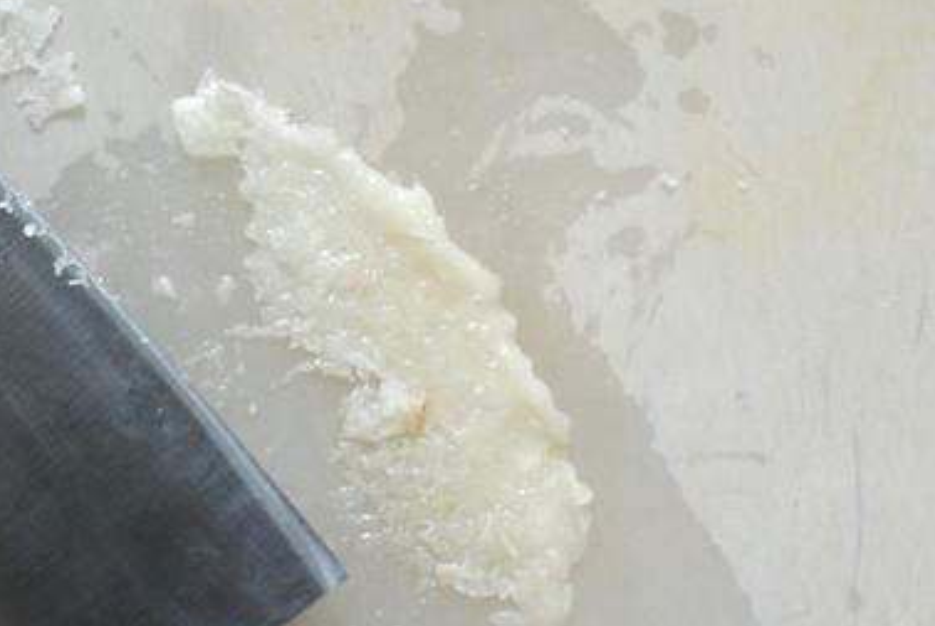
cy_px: 351
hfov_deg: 17.2
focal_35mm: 119
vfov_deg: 11.5
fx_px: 3094
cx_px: 376
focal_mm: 50
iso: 800
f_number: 2.2
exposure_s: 1/200
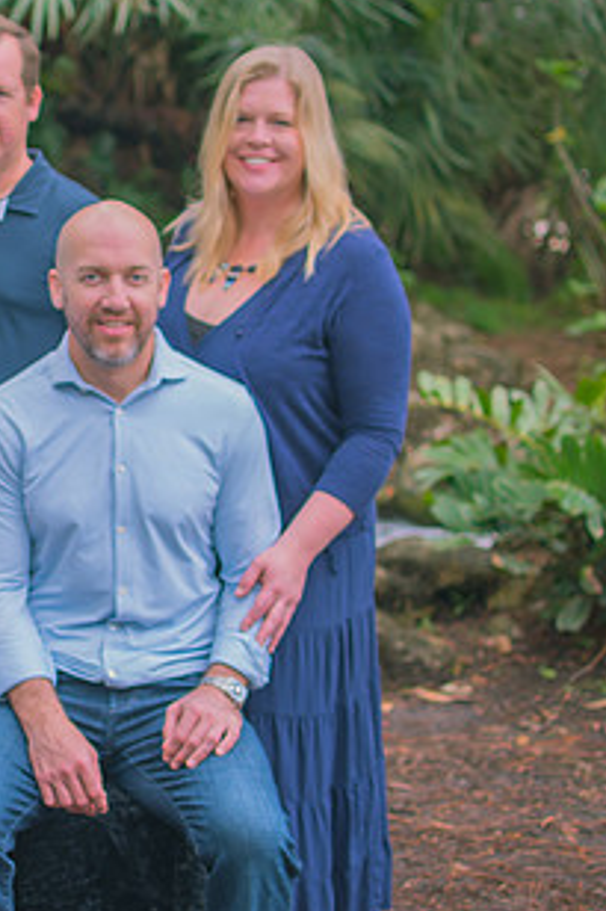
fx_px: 2477
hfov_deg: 13.6
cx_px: -121
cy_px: 410
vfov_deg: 20.8
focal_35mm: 98
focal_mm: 35
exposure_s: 1/250
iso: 100
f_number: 2.2
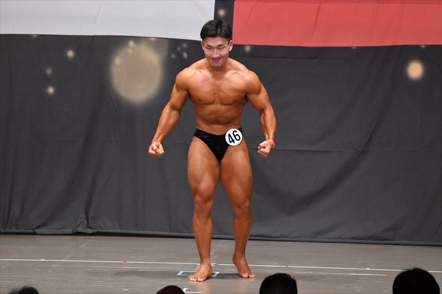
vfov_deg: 5.7
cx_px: 221
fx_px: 2945
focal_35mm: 240
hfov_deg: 8.6
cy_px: 147
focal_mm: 160
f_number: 5.6
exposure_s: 1/400
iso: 6400
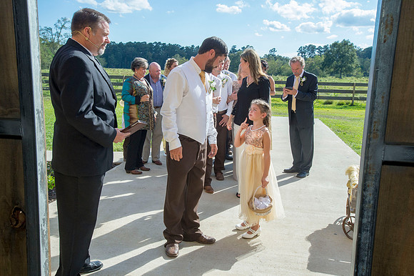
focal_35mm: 35
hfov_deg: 54.5
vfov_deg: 37.8
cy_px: 138
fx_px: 402
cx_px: 207
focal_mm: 35
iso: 1600
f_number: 11
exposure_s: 1/1250
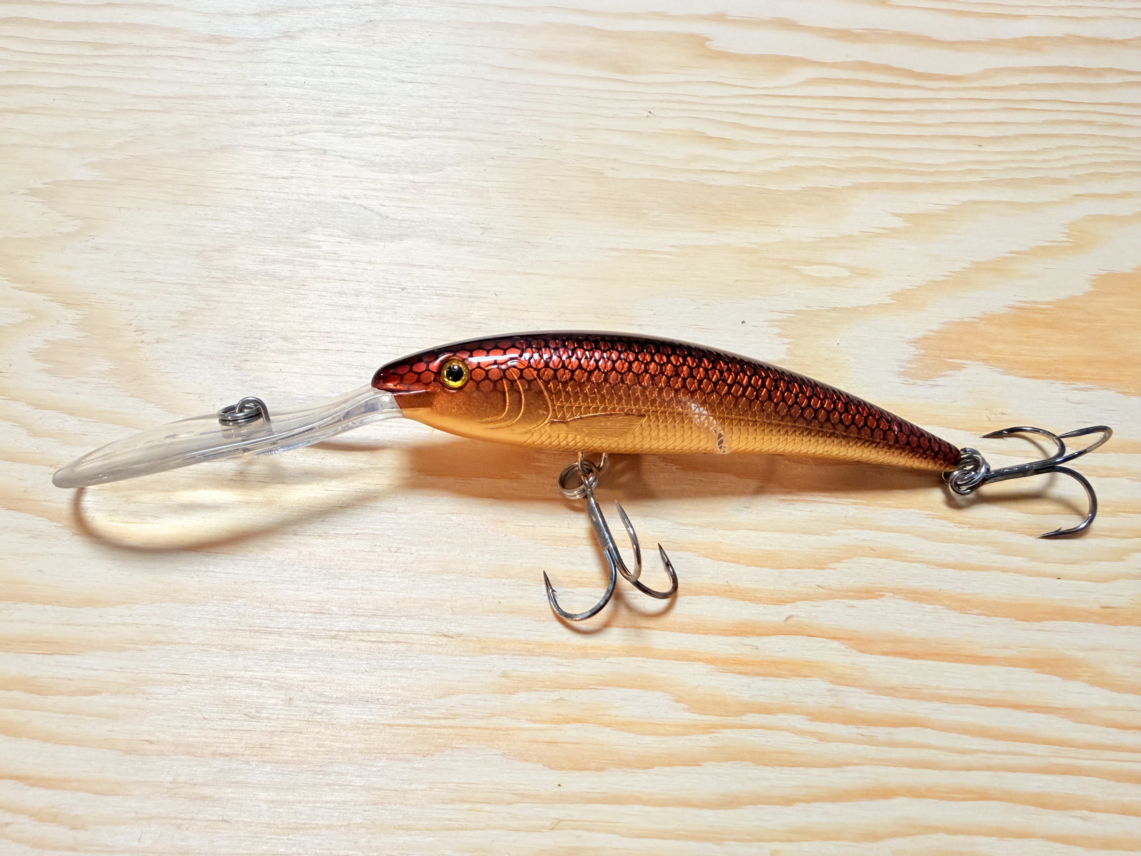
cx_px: 570
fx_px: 791
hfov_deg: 71.6
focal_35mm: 24
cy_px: 428
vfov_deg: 56.8
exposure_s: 1/50
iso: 250
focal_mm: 2.22
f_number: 2.2
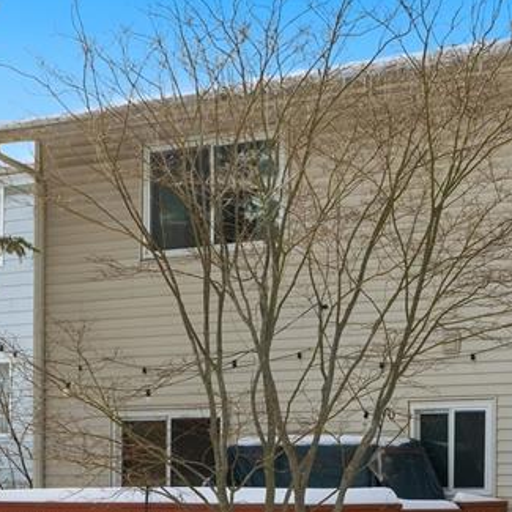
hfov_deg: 20.1
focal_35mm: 83
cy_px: 480
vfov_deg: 20.4
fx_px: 1389
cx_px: 537
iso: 400
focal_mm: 31
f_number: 8
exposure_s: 1/8000
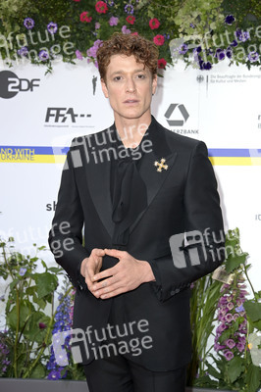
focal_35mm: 85
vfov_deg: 23.9
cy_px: 196
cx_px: 130
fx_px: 926
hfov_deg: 16.0
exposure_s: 1/250
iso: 640
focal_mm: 85
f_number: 6.3
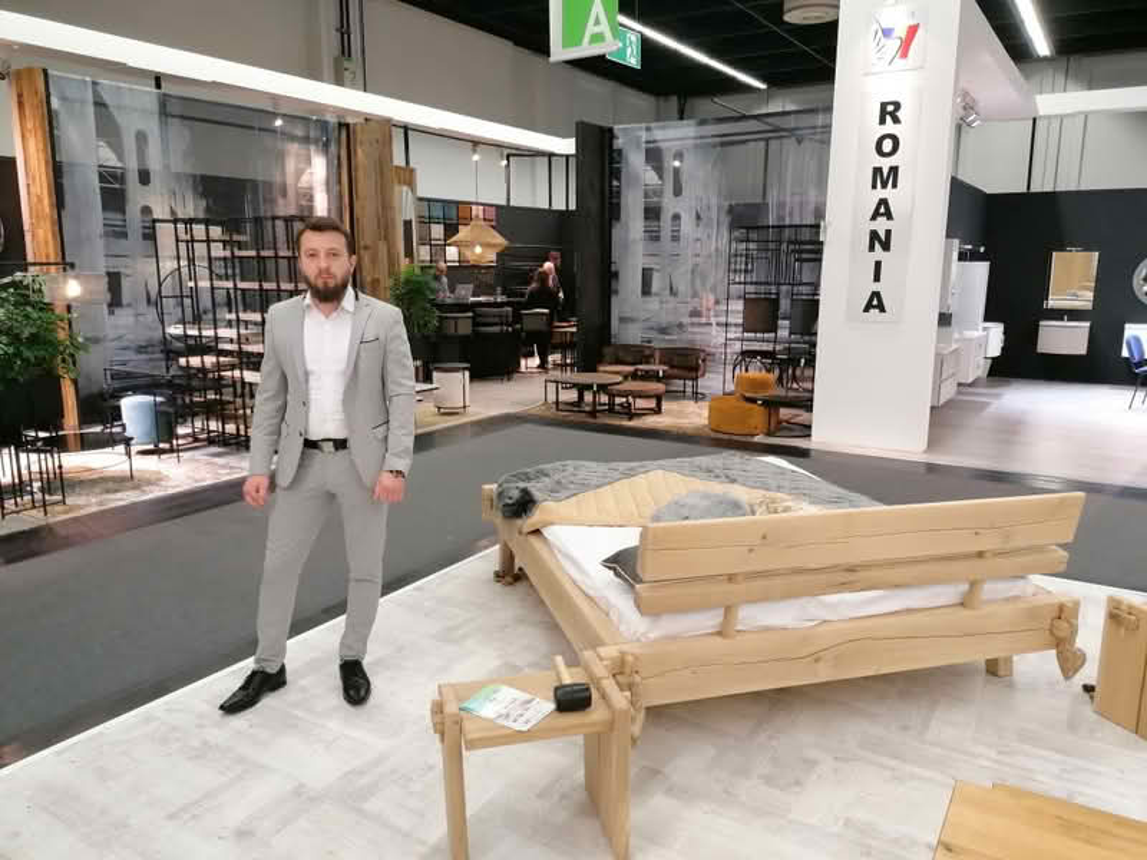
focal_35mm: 27
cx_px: 574
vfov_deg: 51.4
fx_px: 895
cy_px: 430
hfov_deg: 65.3
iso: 250
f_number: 1.8
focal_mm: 4.75
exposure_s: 1/33.3
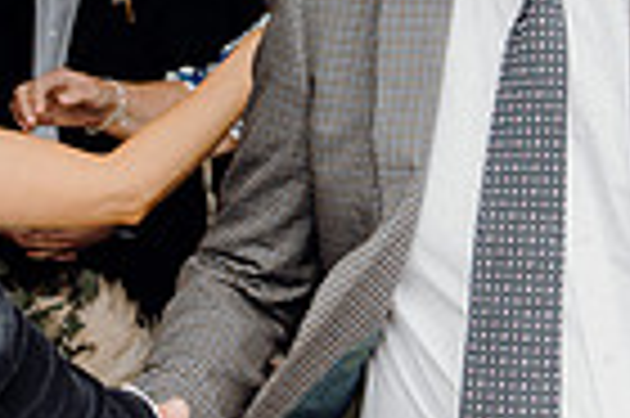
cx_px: 324
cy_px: 79
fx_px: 1888
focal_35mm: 108
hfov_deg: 18.9
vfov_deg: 12.6
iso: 250
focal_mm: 26
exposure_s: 1/200
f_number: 3.5
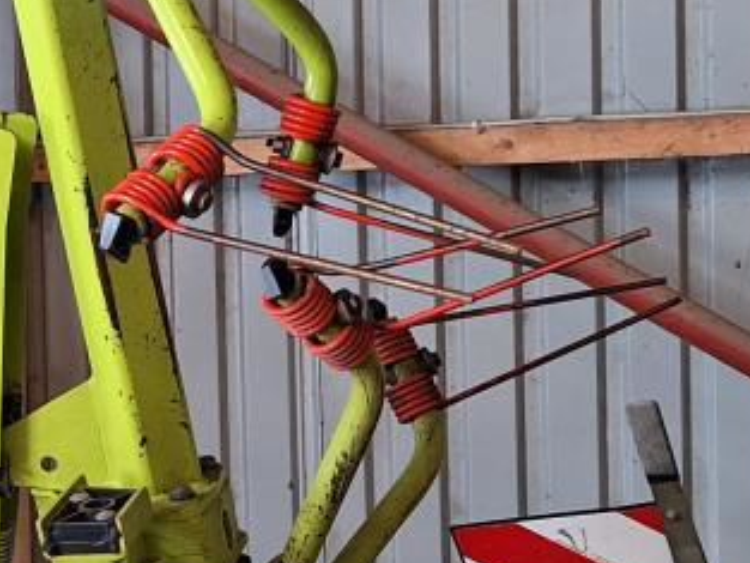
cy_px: 287
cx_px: -410
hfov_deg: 18.3
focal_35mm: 94
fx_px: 2037
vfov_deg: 15.7
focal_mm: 5.54
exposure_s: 1/25
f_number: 1.8
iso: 250
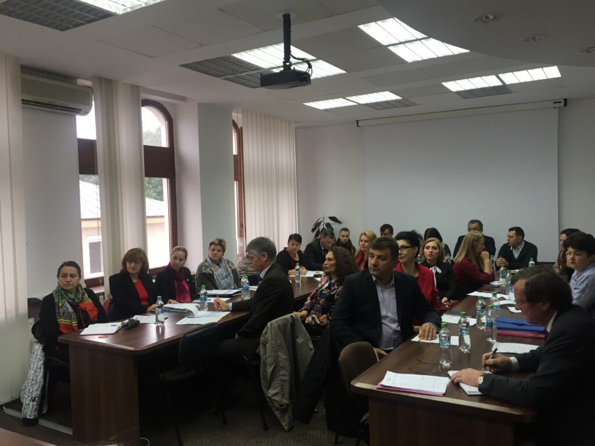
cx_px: 298
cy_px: 223
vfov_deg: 48.2
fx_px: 498
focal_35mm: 29
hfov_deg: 61.7
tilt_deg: -3.4
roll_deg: +1.0
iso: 50
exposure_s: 1/33
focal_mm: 4.15
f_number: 2.2
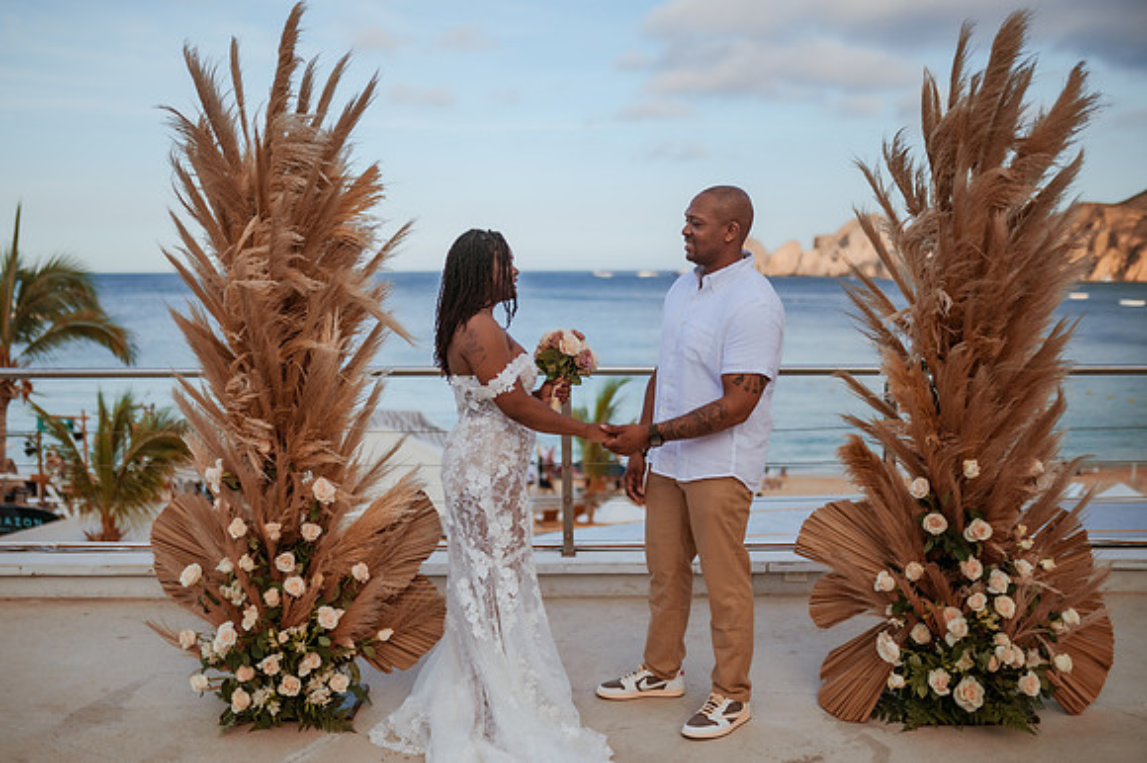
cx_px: 556
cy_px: 393
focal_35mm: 37
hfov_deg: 52.5
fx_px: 1164
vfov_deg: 36.3
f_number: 1.4
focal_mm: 35
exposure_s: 1/8000
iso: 320
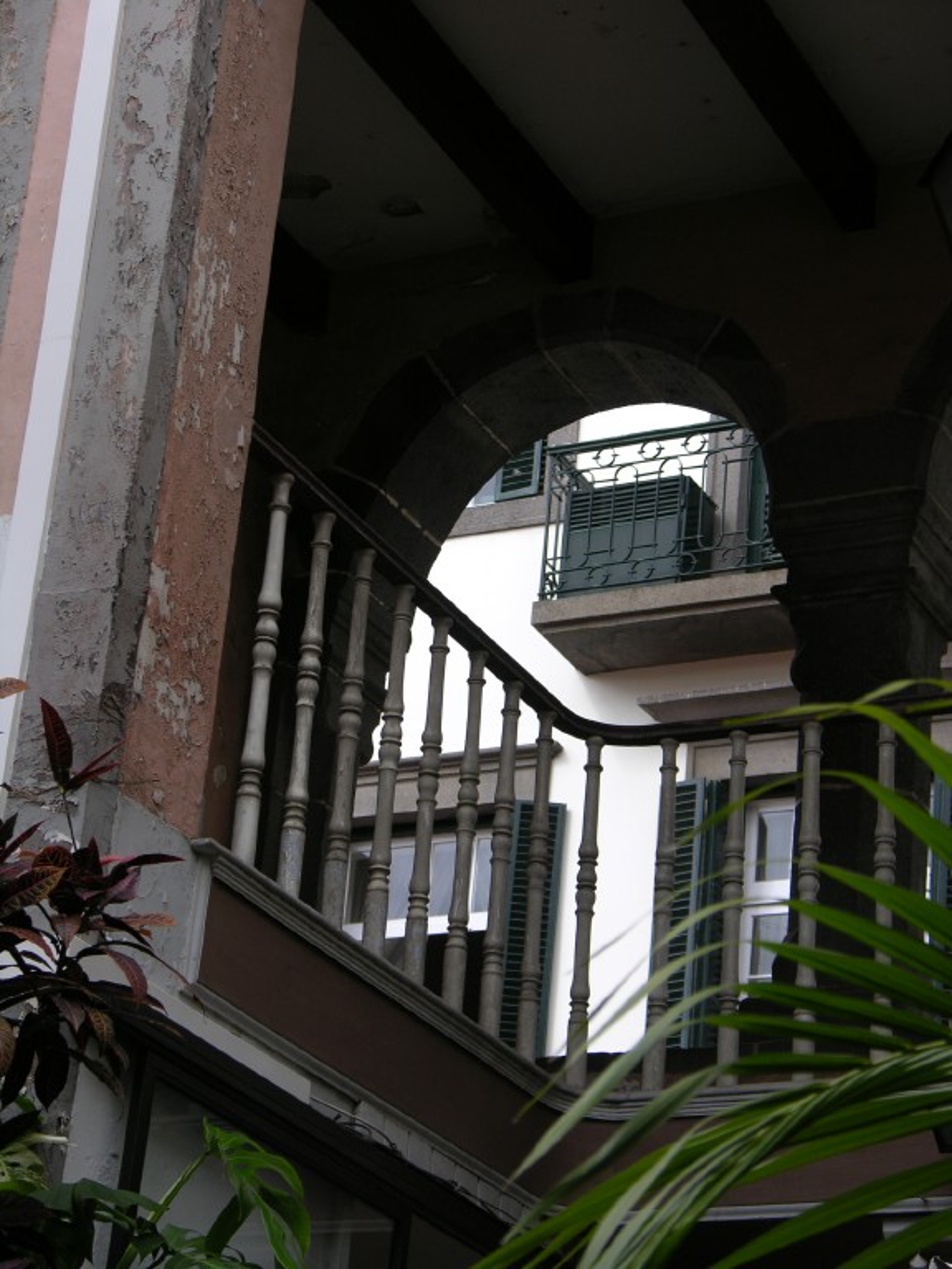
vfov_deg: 19.6
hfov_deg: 14.8
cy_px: 634
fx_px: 3667
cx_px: 476
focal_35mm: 100
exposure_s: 1/156
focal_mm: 25.4
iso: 50
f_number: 4.1
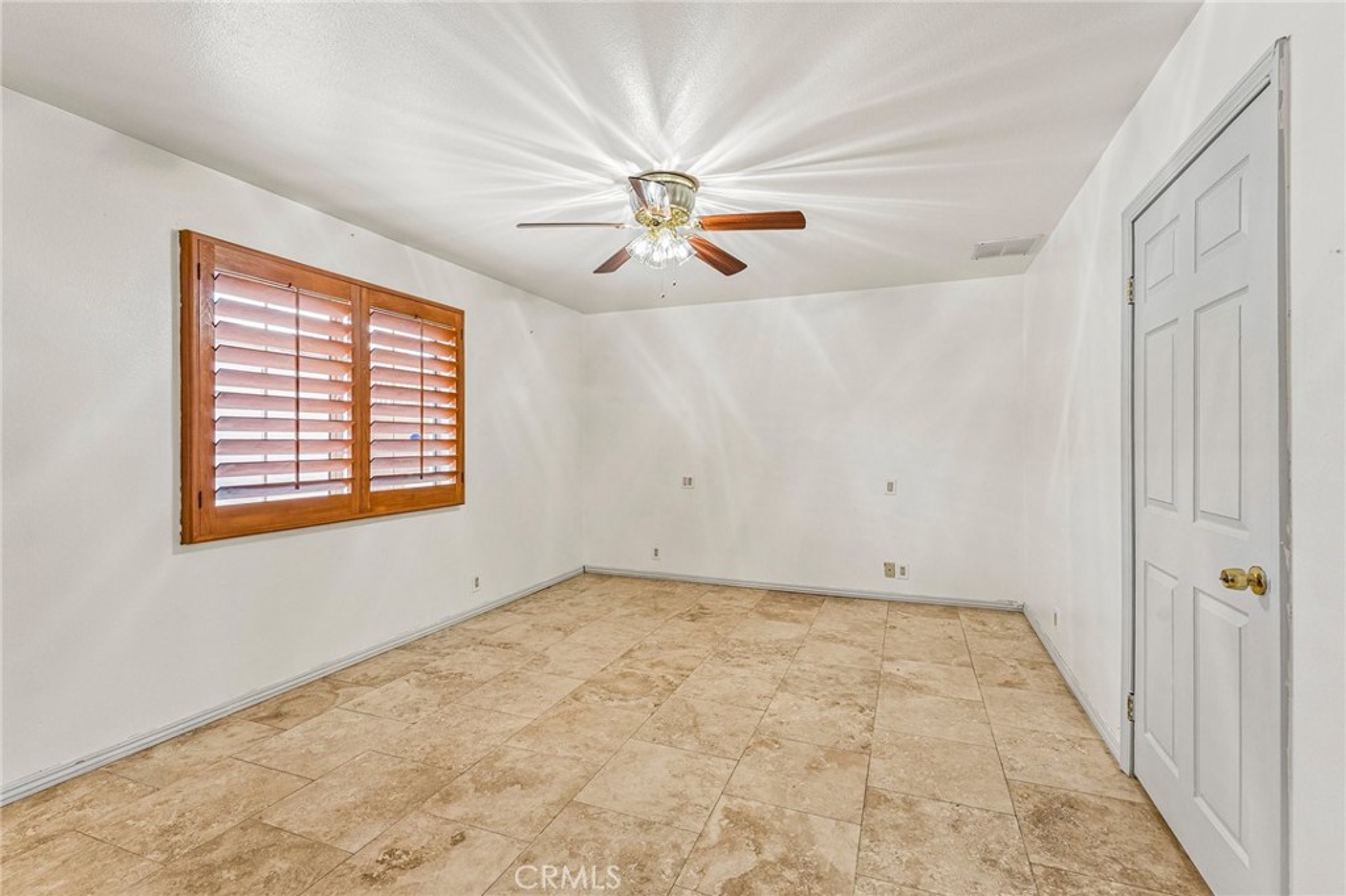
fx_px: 572
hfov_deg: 99.3
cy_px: 448
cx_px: 673
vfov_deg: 76.2
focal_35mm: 15
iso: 400
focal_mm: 15.3
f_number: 8
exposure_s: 1/20
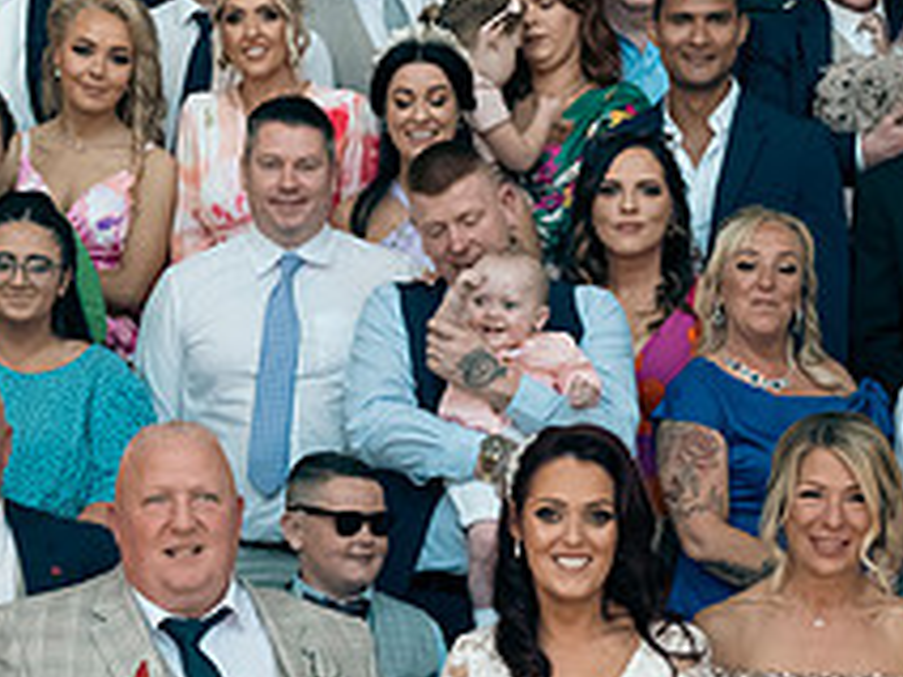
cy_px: 598
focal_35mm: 158
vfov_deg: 9.4
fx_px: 4122
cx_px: 362
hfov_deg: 12.5
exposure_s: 1/160
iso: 1600
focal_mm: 60
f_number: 5.6
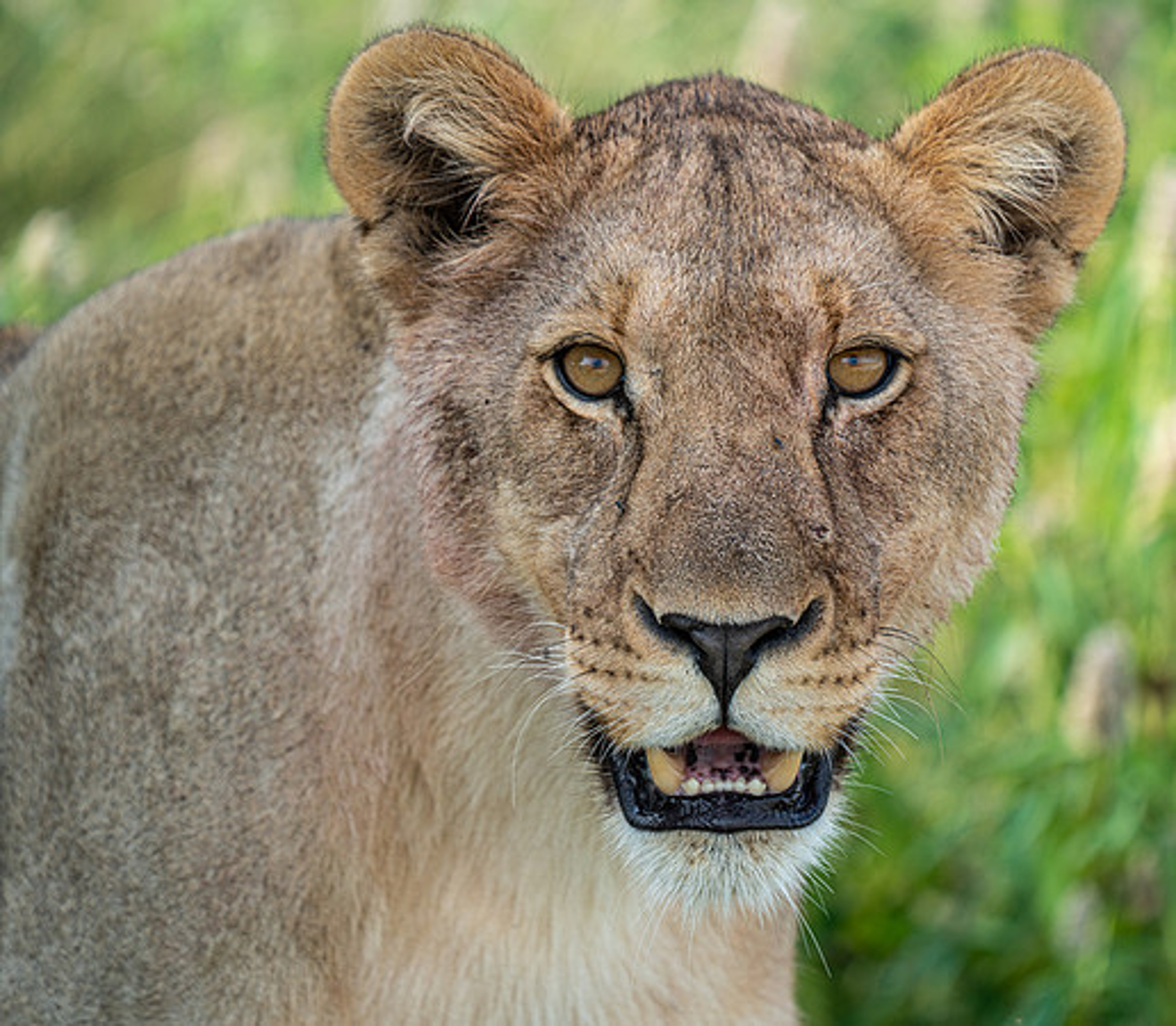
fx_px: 16831
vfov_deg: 3.5
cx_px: 769
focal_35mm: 467
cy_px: 513
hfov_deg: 4.0
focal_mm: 394
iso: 100
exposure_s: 1/200
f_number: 5.6
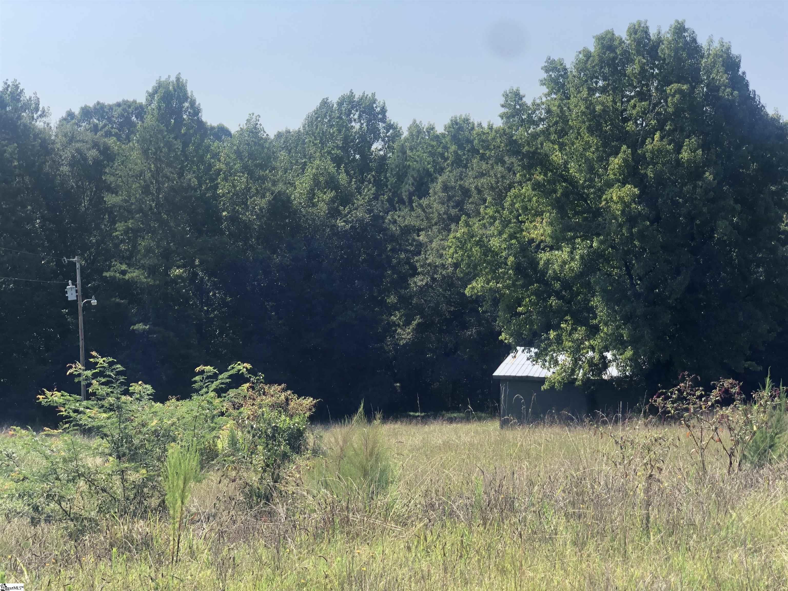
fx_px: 1184
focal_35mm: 52
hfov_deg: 36.8
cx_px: 394
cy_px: 296
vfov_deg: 28.0
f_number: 2.4
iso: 16
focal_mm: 6
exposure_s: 1/578
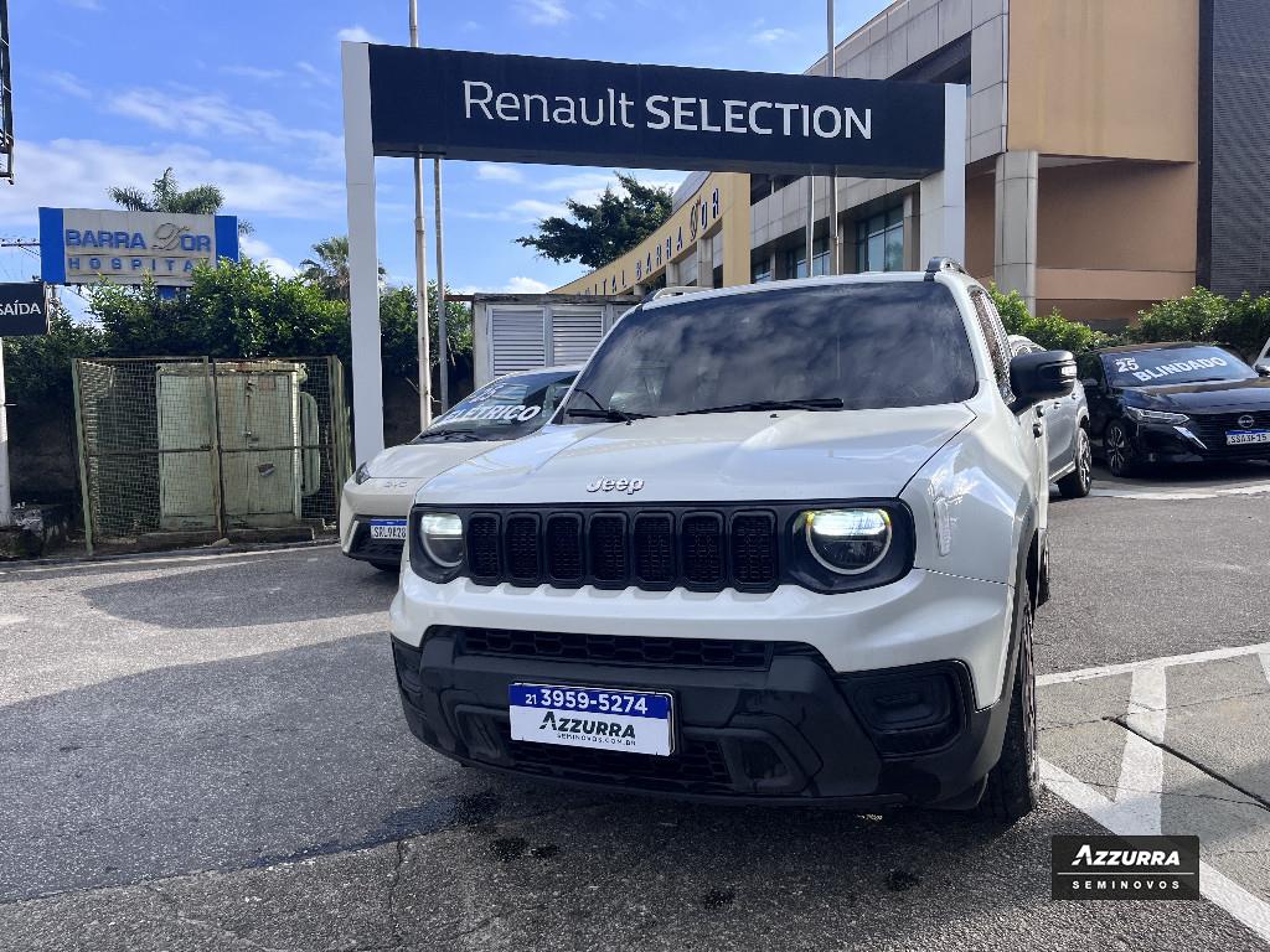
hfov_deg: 67.3
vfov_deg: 53.1
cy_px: 476
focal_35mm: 26
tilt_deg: -3.5
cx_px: 635
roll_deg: +0.4
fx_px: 954
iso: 50
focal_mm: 5.1
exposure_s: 1/1832
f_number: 1.6
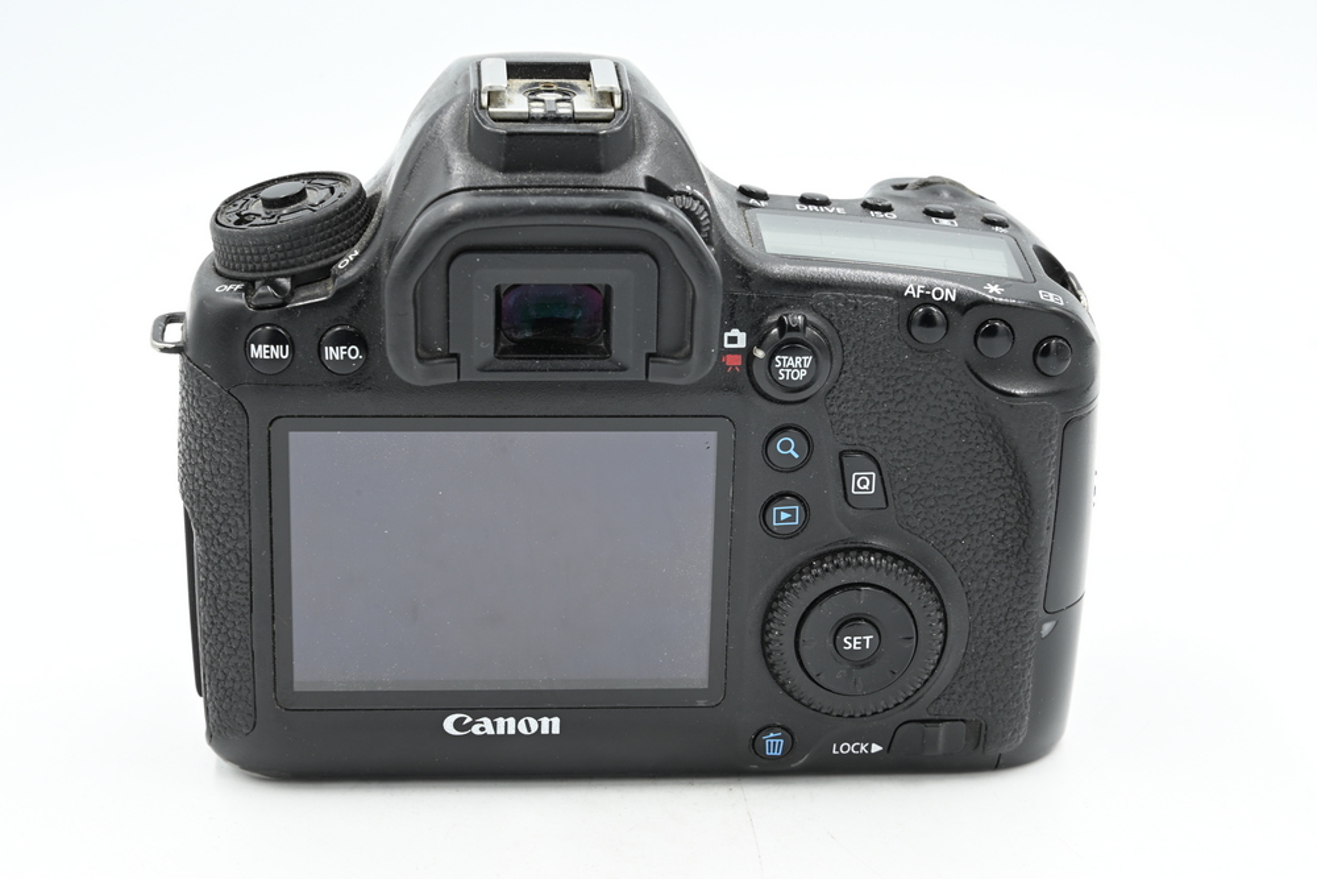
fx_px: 2744
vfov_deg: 18.2
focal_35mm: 75
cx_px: 658
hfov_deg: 27.0
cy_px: 440
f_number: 14
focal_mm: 75
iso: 200
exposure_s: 1/15
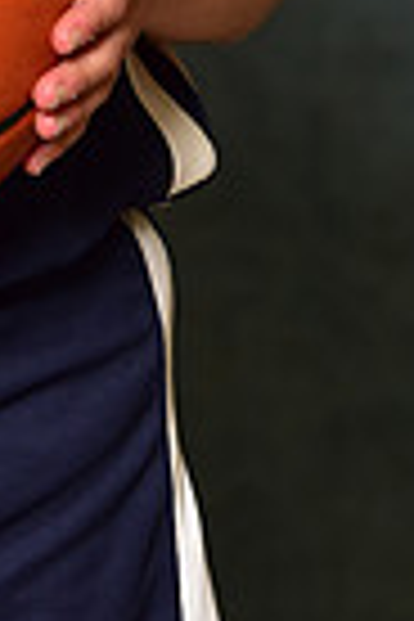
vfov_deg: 4.0
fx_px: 8831
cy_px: -508
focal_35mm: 512
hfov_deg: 2.7
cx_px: -250
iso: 320
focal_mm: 122
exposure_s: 1/200
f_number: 4.5
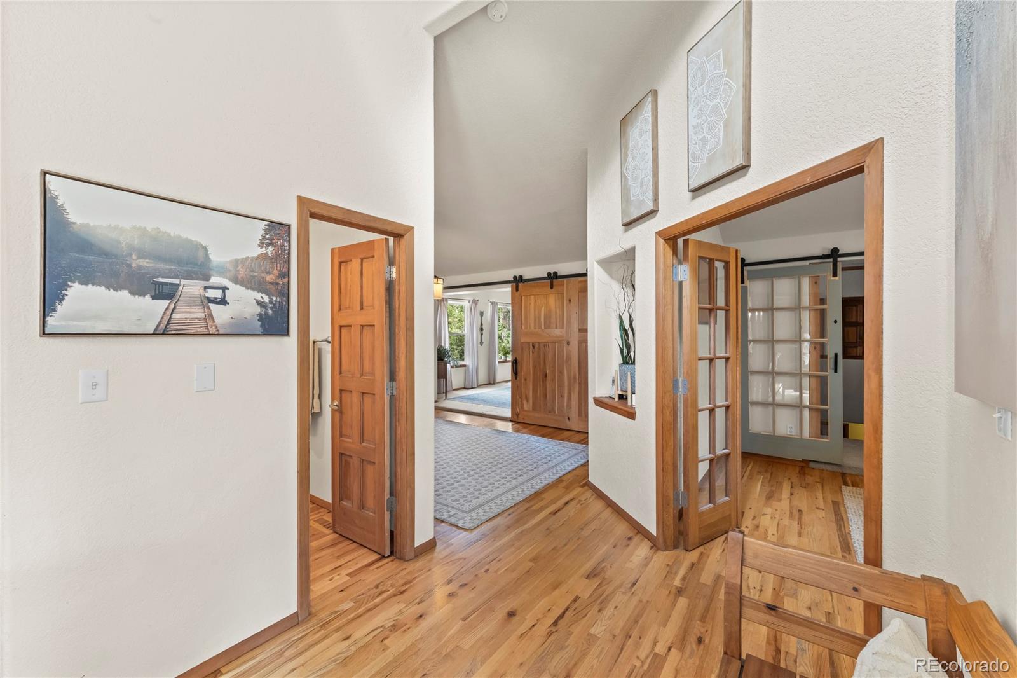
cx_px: 508
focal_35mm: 14
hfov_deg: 104.3
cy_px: 339
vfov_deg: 81.2
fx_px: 395
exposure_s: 1/2.5
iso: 800
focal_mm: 14
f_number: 13
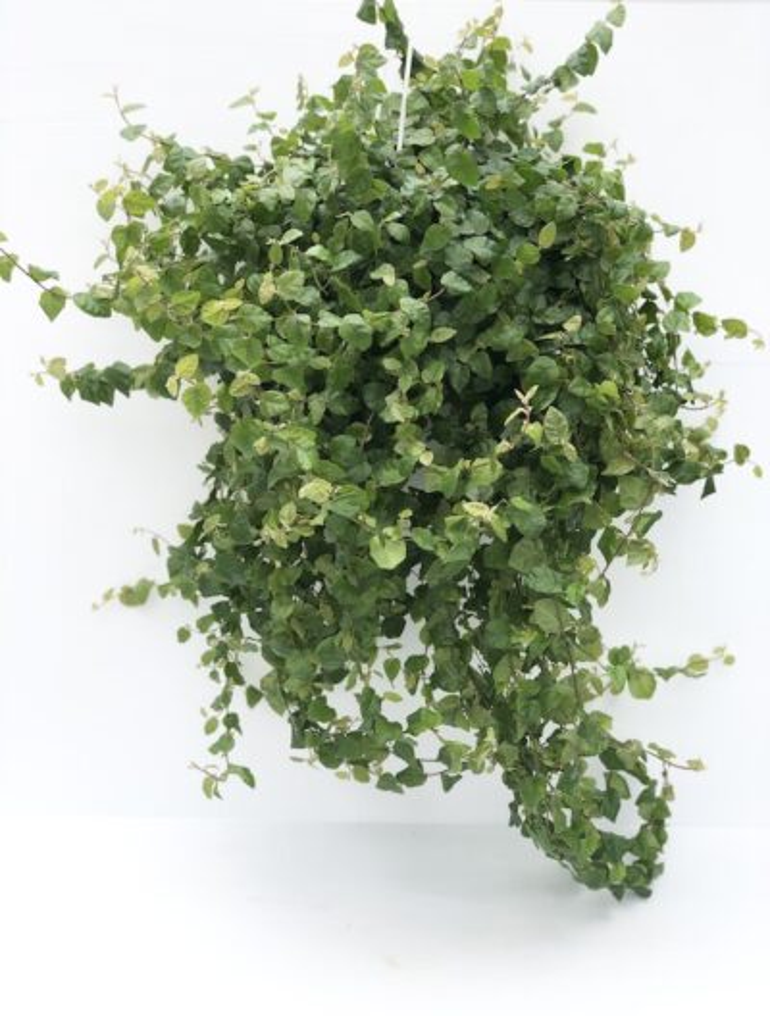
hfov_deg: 28.2
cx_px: 385
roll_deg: +0.0
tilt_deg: -16.6
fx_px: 1532
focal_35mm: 52
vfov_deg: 36.7
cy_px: 508
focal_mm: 6
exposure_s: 1/120
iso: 16
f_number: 2.4
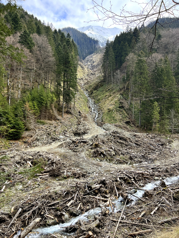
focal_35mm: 26
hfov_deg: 53.1
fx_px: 179
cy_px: 119
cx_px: 90
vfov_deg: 67.3
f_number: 1.5
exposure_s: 1/2841
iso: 50
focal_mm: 5.7
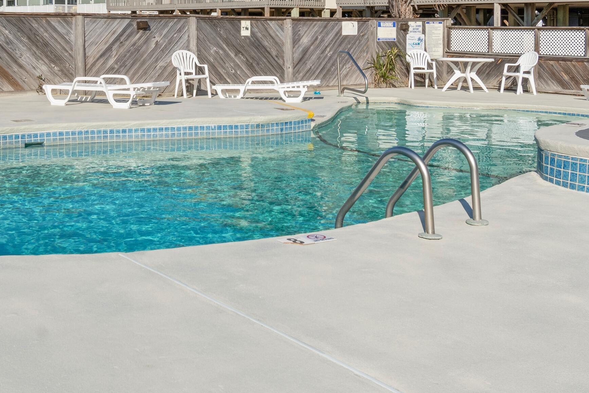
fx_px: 851
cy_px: 65
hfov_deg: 38.0
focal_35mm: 52
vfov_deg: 25.4
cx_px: 221
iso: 100
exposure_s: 1/400
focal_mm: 20
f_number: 10
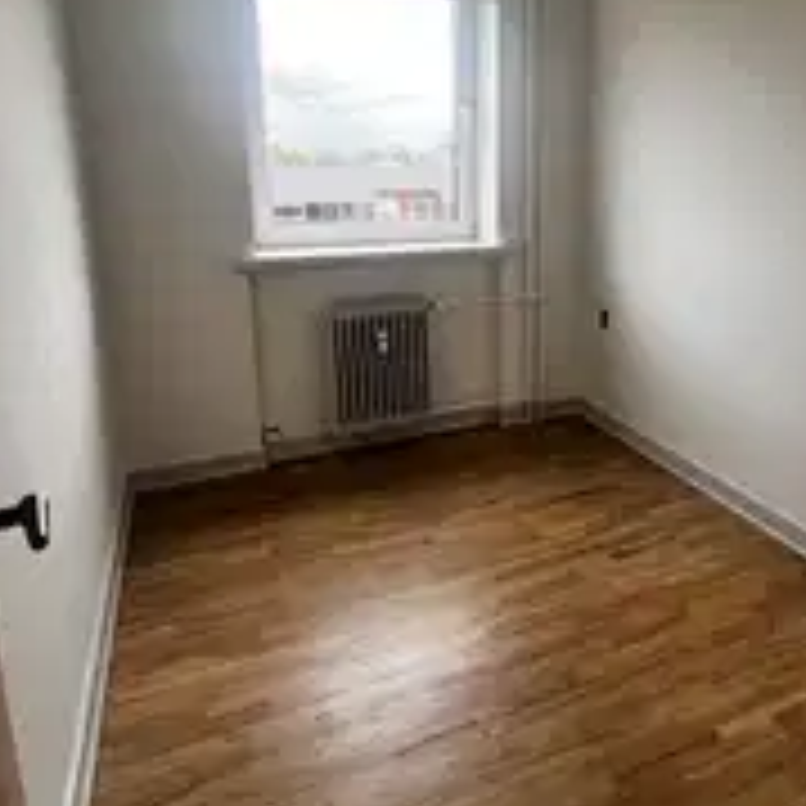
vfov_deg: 64.2
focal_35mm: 24
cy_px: 311
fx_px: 632
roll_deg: -0.6
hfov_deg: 63.3
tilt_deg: -11.9
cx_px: 543
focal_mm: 1.57
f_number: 1.8
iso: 32
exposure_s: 1/163
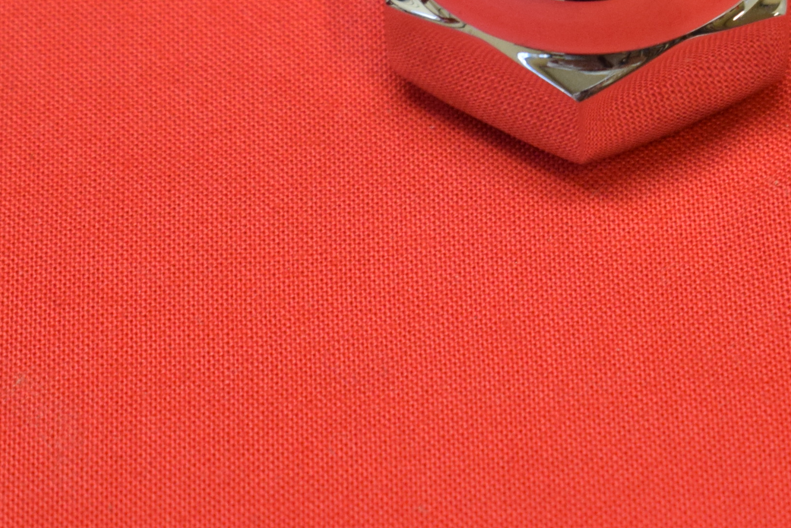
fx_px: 5020
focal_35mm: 228
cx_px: 576
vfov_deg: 6.0
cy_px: -24
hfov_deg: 9.0
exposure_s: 1/60
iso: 1000
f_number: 5.6
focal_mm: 55
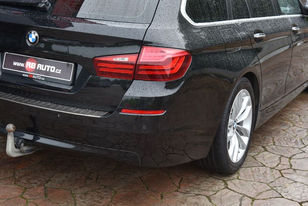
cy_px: 66
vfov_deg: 22.2
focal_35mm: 61
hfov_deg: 32.9
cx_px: 143
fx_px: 522
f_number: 5
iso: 500
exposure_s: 1/100
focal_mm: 44
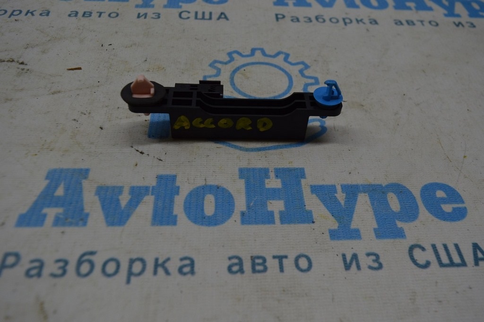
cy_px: 161
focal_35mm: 32
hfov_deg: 59.5
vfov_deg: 41.6
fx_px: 423
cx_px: 242
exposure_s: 1/125
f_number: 5.6
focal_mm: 21
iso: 360
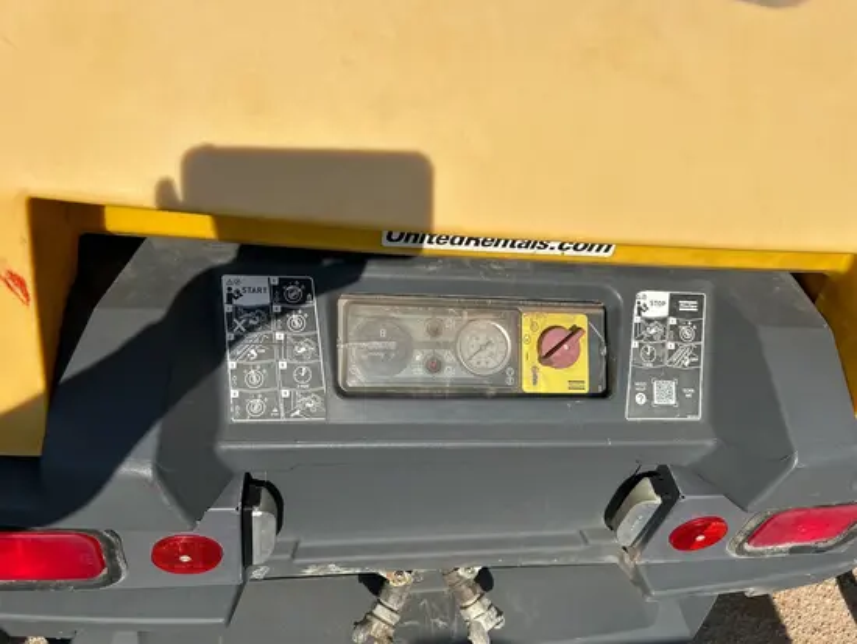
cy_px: 322
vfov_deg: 53.1
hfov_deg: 67.3
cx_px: 428
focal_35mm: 26
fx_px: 644
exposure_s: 1/8000
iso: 50
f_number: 1.5
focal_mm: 5.7
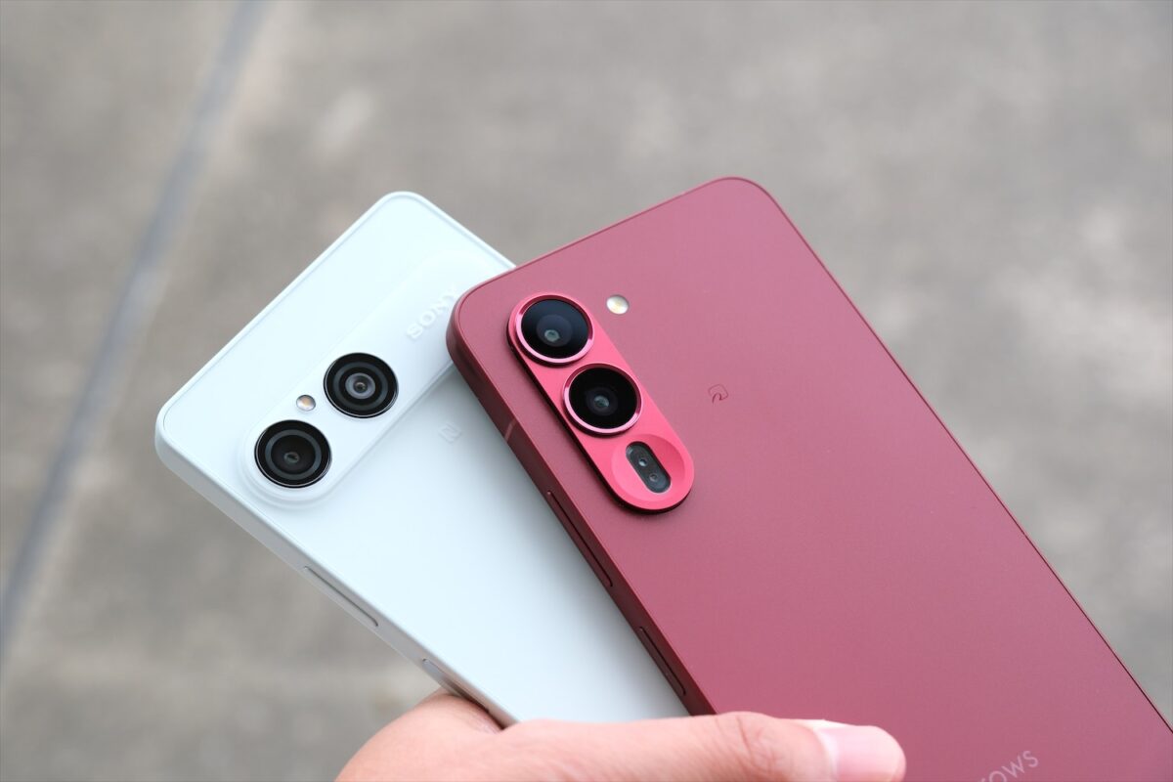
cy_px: 391
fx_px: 2020
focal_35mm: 62
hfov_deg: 32.4
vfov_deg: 21.9
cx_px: 586
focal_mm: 41.1
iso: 250
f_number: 5.6
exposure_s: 1/120
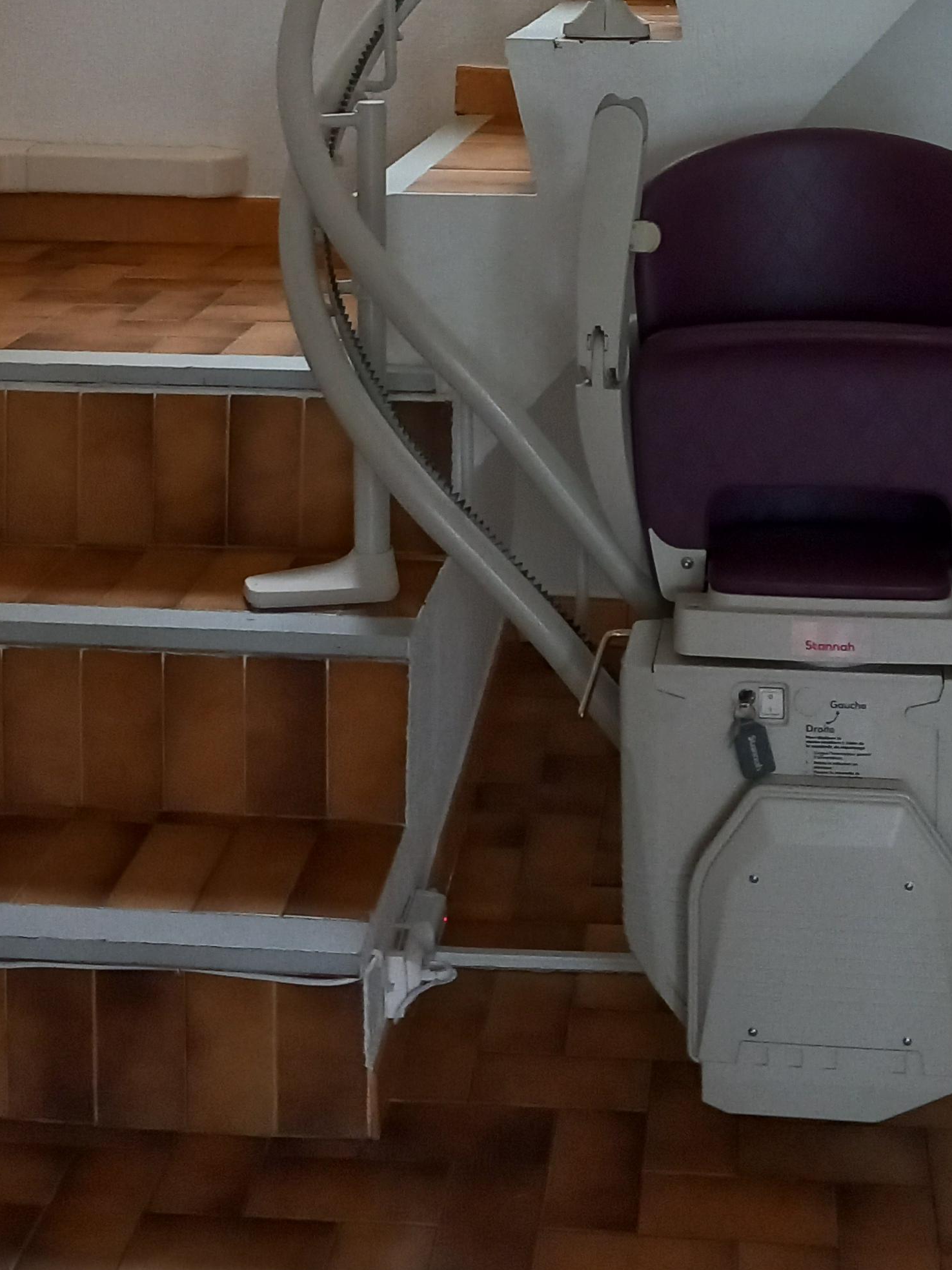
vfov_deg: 32.1
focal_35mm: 56
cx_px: 614
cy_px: 52
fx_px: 2054
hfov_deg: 26.0
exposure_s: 1/25
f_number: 1.8
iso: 400
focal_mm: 4
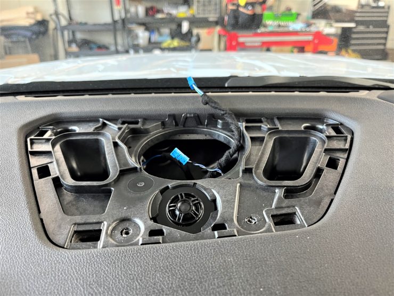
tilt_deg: -25.0
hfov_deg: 67.3
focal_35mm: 26
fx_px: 296
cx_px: 197
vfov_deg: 53.1
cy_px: 148
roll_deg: +1.1
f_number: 1.6
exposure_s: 1/60
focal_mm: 5.1
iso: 160
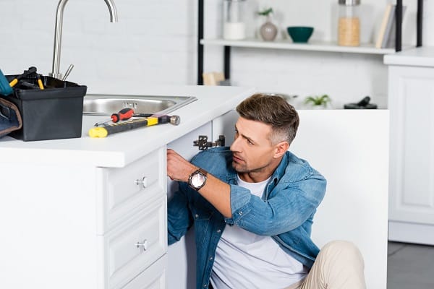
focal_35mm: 116
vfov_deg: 11.8
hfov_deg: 17.6
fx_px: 1398
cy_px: 144
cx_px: 217
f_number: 4
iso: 200
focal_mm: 116
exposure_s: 1/200
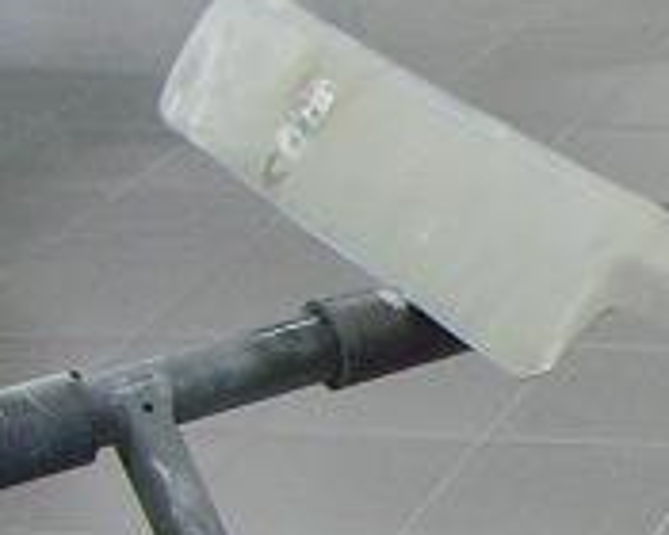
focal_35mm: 174
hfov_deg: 10.3
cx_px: 1315
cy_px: 738
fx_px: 3445
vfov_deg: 8.7
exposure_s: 1/45
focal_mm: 6.6
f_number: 3.5
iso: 200
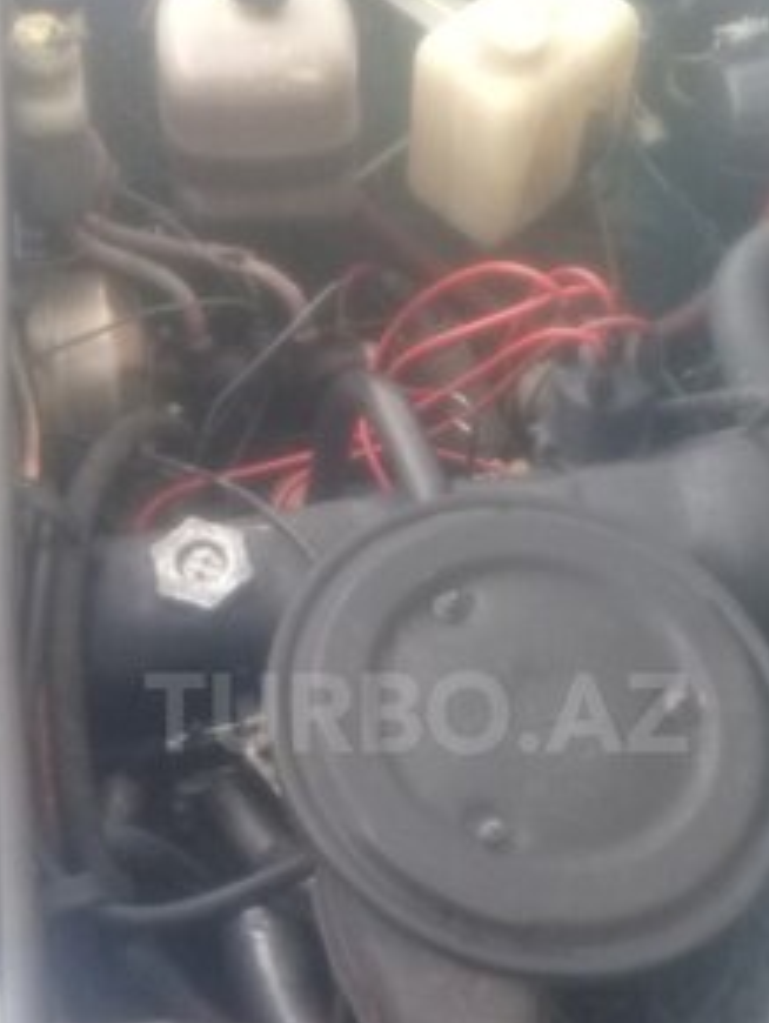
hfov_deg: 27.6
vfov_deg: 35.6
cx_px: 416
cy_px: 713
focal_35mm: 53
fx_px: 1568
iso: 100
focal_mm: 3.3
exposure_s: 1/100
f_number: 2.2
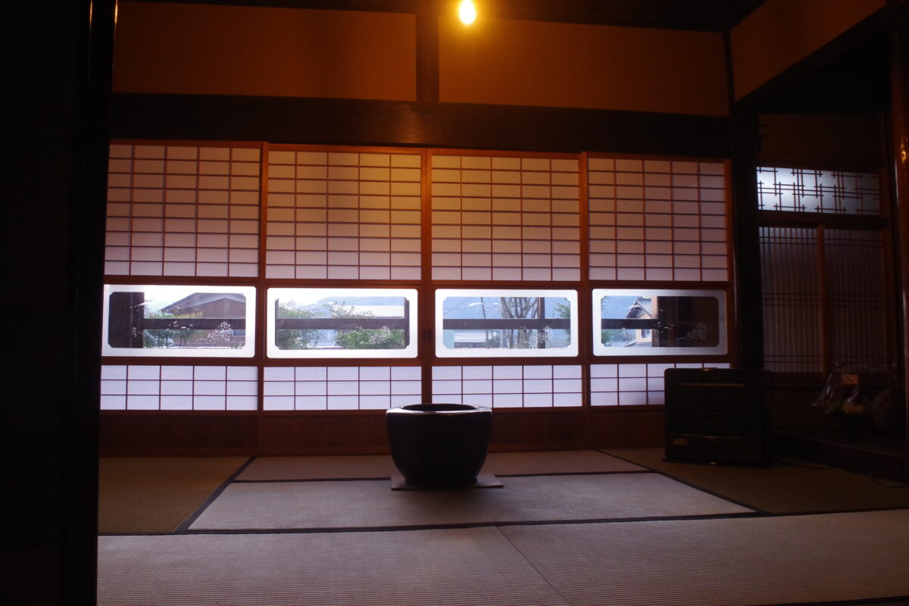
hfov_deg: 61.9
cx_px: 454
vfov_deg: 43.6
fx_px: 757
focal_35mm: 30
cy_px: 303
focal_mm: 20
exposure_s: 1/10
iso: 1600
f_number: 9
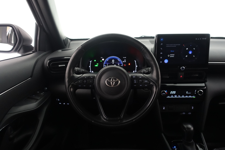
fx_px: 150
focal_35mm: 24
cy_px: 75
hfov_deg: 73.7
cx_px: 112
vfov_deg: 53.1
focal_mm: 8.8
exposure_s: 1/30
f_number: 2.5
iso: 1000
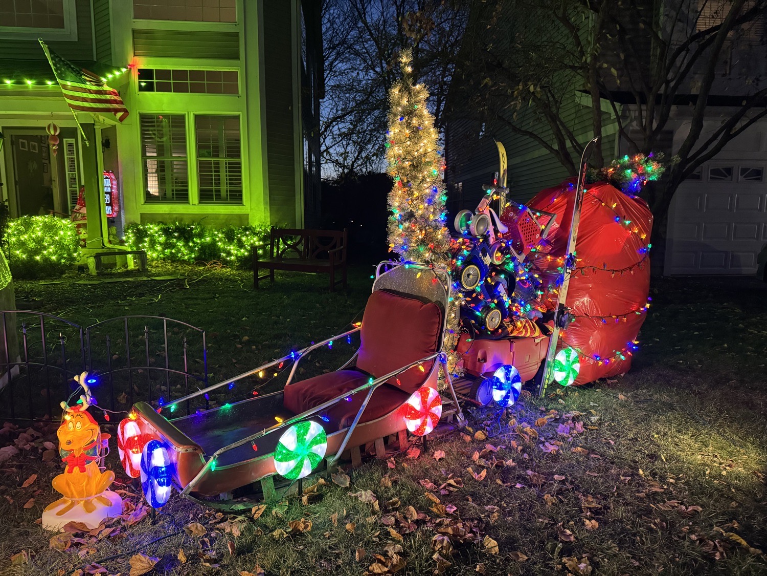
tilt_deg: -8.6
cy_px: 288
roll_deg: -0.3
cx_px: 384
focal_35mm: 24
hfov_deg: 71.6
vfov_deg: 56.8
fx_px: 532
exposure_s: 1/40
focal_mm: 6.76
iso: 1000
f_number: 1.78
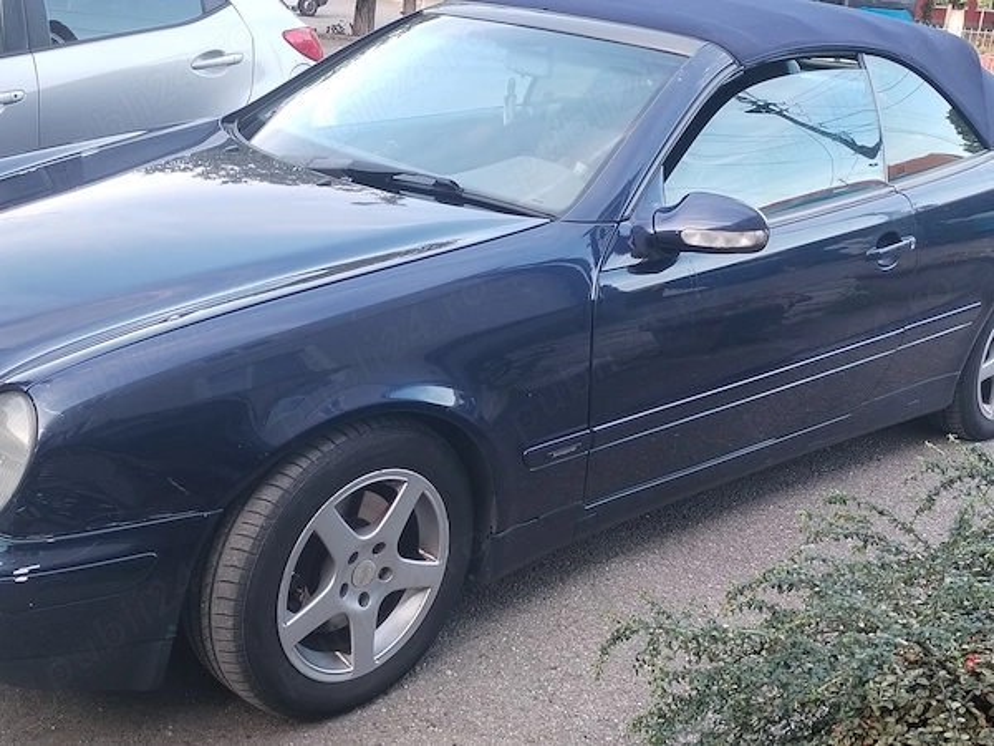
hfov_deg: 44.8
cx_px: 497
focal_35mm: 42
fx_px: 1206
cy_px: 373
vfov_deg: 34.3
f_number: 1.8
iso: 234
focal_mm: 4.75
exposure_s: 1/50
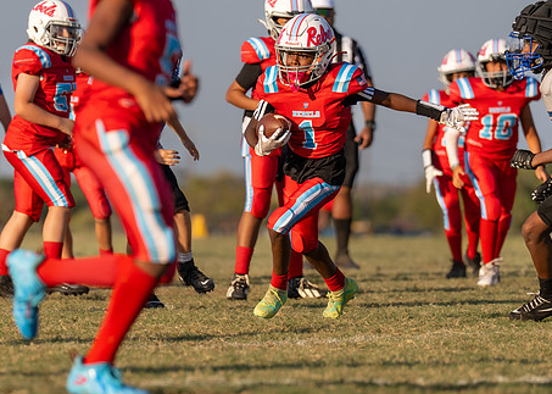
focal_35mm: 412
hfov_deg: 4.9
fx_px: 6455
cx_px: 187
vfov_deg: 3.5
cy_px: 227
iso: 125
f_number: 3.2
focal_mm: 200
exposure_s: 1/2500
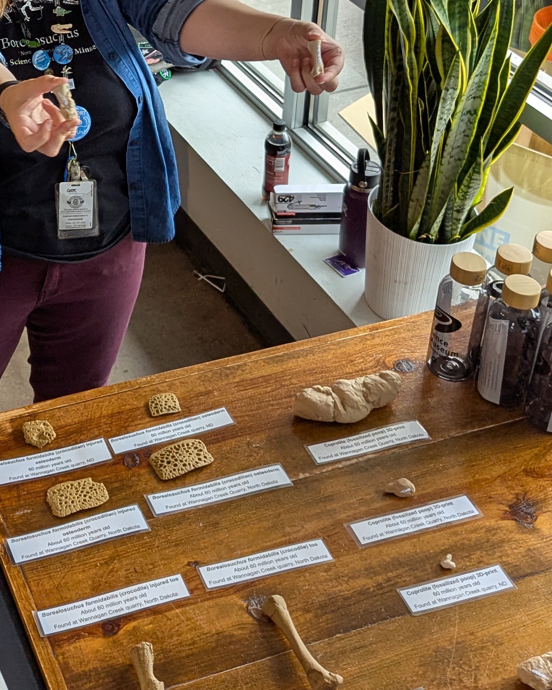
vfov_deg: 29.9
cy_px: 91
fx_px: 1246
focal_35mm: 61
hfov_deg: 24.1
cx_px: 25
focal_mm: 6.81
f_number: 1.85
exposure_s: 1/120
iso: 51
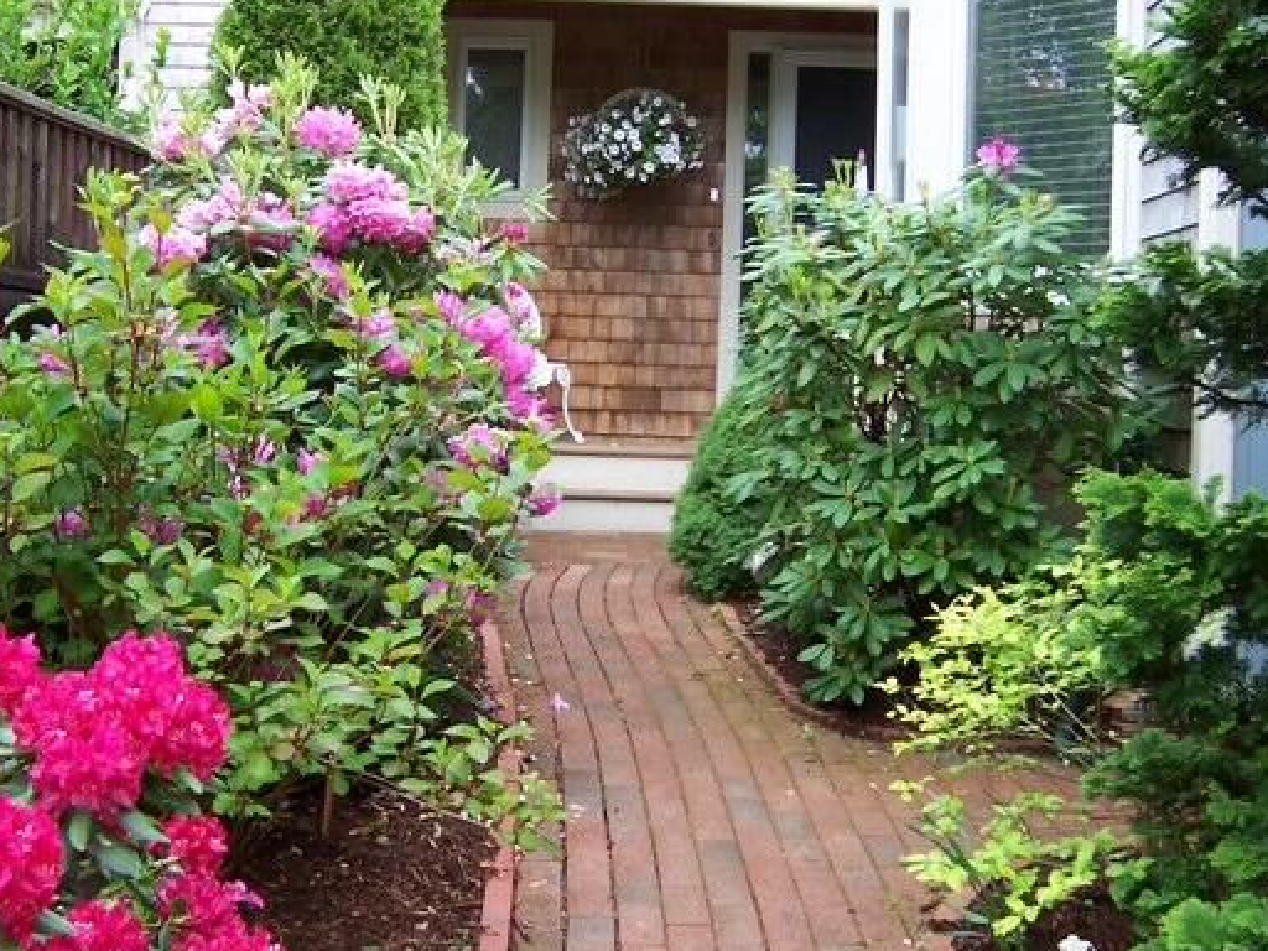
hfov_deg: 42.1
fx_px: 1648
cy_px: 384
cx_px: 646
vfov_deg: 32.1
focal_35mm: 45
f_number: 3.4
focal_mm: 5.6
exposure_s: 1/125
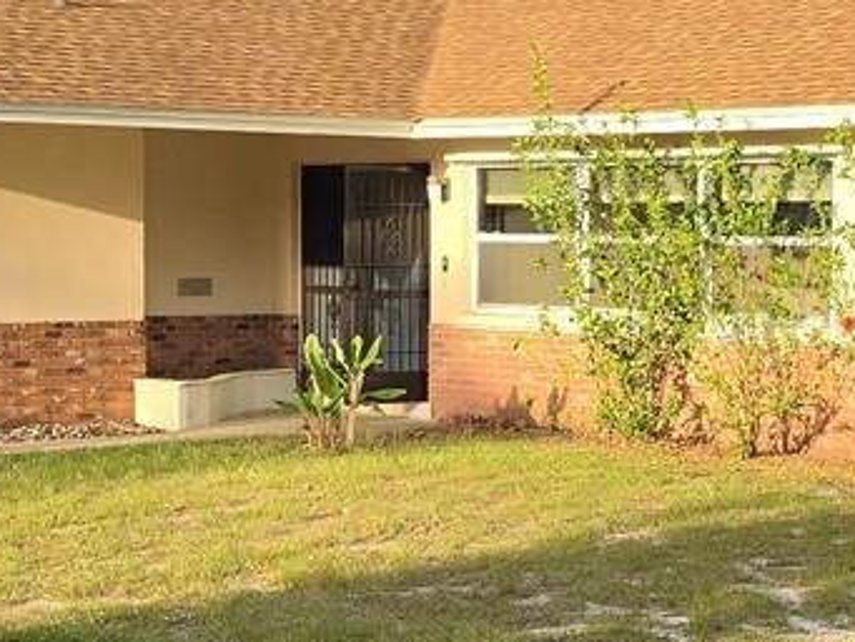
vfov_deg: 13.7
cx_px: 486
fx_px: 2668
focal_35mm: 108
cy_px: 359
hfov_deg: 18.2
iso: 64
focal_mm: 6.5
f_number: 1.4
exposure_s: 1/2579
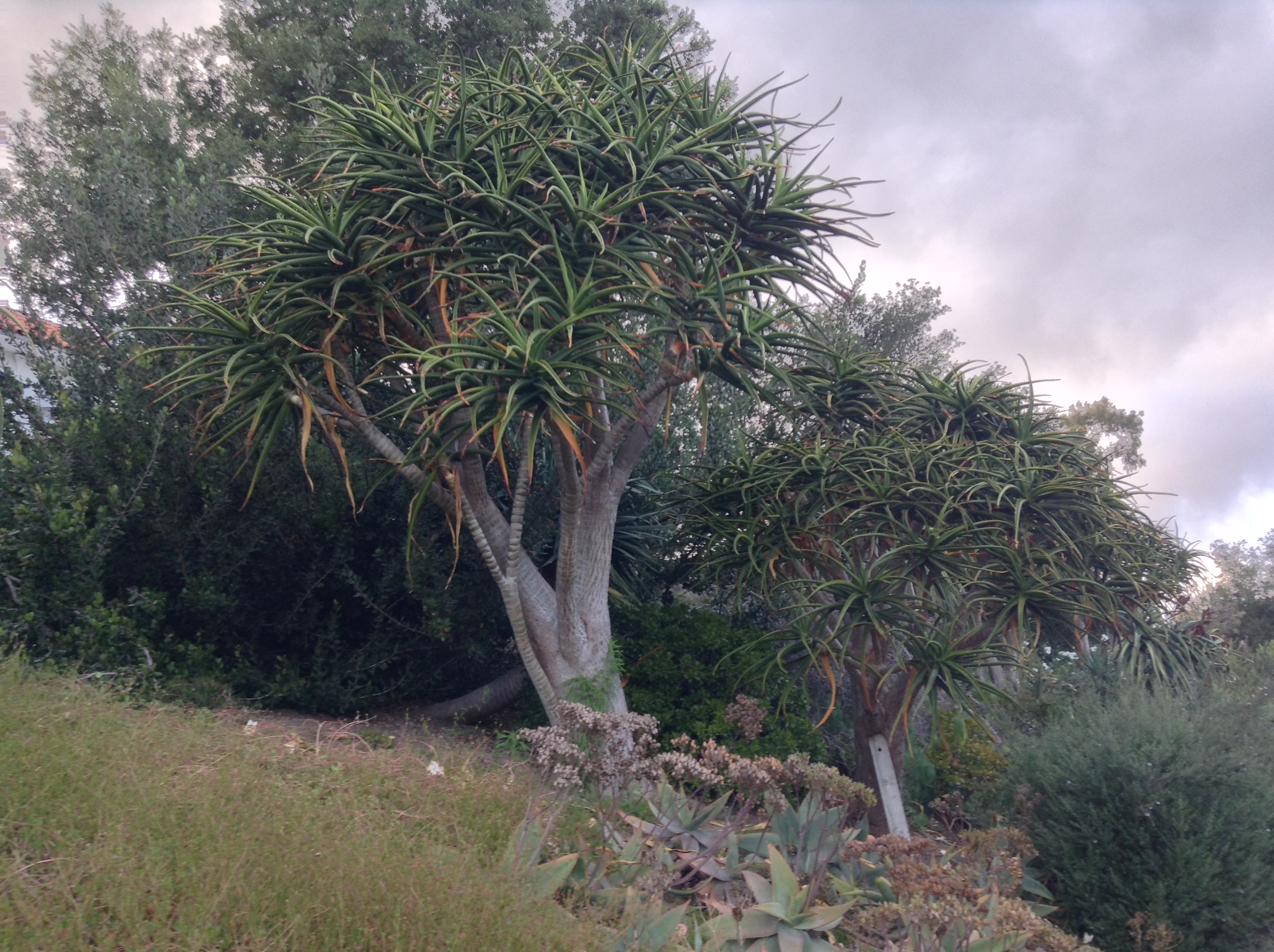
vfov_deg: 42.8
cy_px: 476
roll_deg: +1.3
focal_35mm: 33
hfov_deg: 55.4
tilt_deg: +11.8
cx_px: 637
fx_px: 1213
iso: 32
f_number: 2.4
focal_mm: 3.3
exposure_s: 1/40
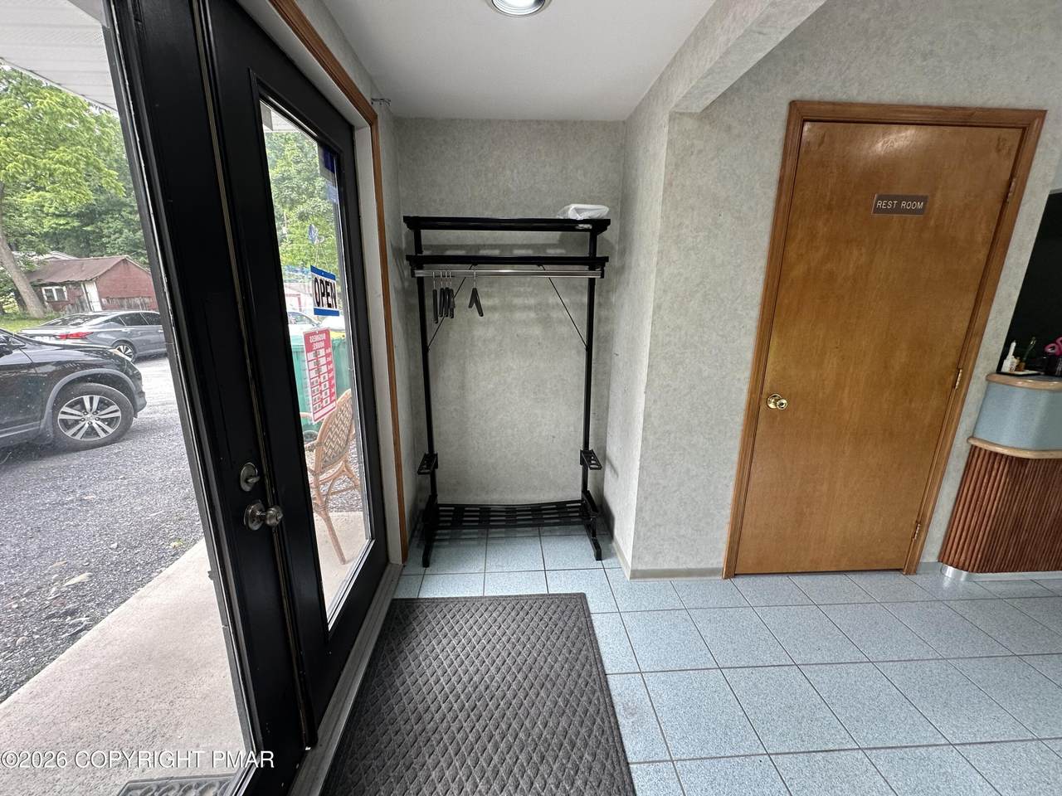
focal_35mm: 14
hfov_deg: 102.1
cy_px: 398
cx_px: 531
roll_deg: -0.5
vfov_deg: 85.7
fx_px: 430
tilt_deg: -14.9
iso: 125
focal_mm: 2.22
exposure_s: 1/120
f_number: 2.2
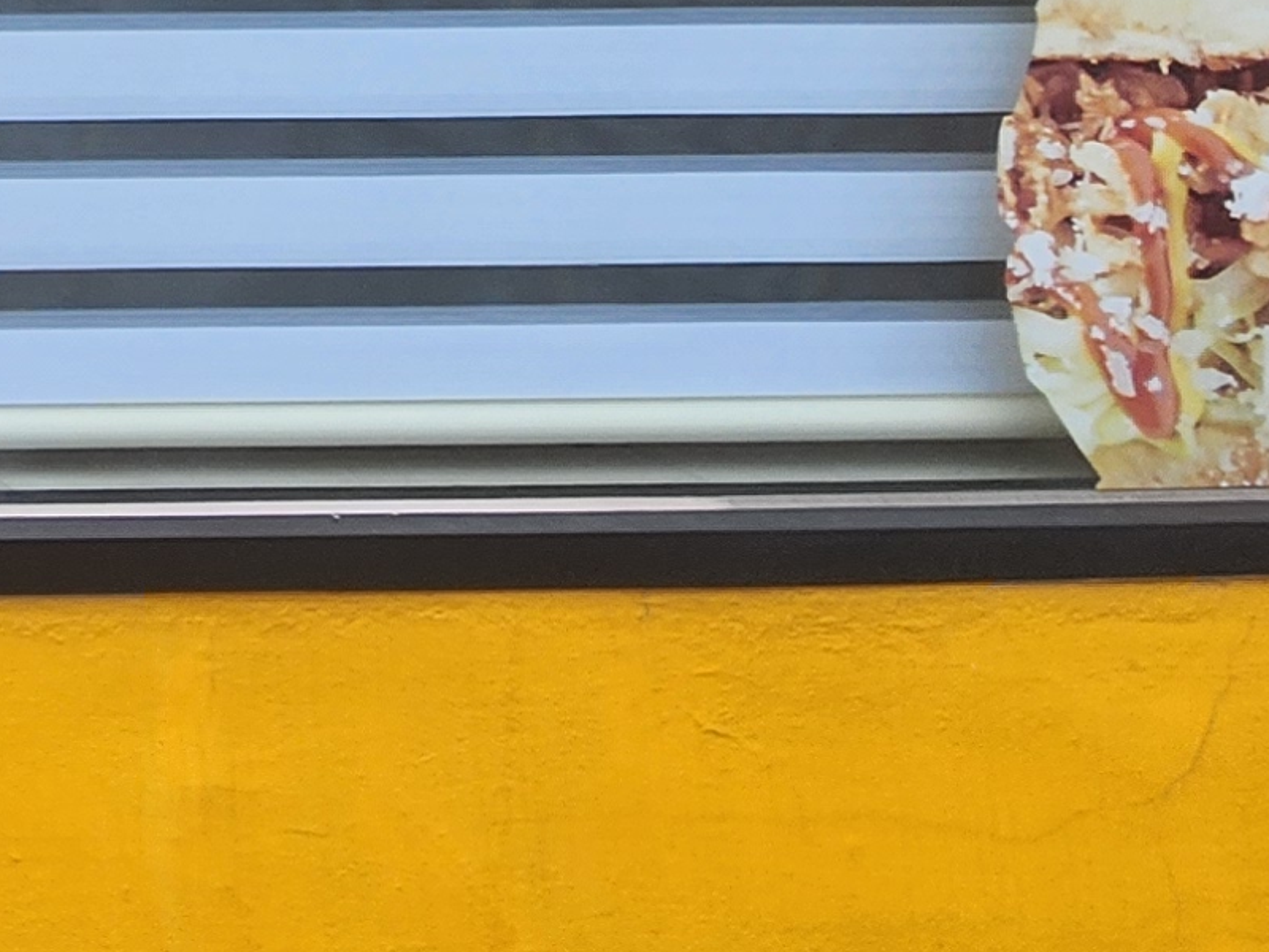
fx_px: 2383
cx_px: -1439
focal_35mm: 65
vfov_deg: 17.4
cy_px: -855
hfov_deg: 17.5
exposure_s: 1/599
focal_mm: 2.2
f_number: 2.2
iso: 50
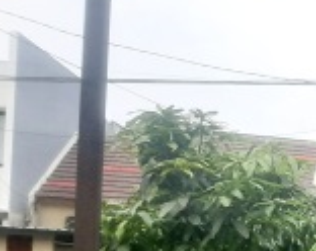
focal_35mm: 100
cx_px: 582
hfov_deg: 16.0
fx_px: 933
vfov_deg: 14.4
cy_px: 370
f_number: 1.7
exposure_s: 1/909
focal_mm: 3.93
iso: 40
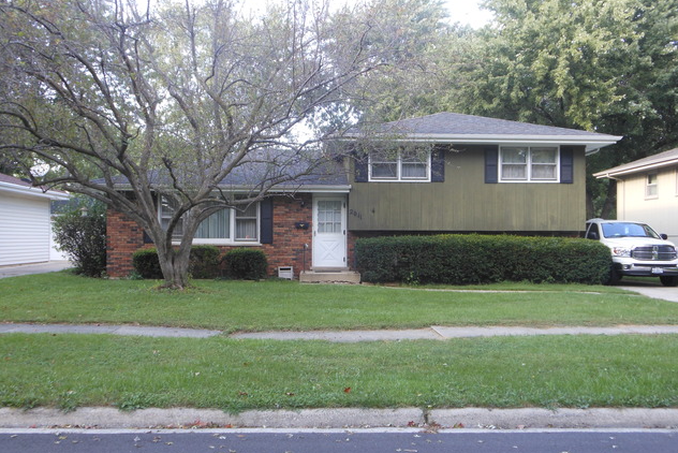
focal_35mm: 40
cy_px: 218
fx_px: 754
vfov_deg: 33.4
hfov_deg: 48.4
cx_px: 342
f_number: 3.6
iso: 80
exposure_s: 1/40
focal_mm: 6.8
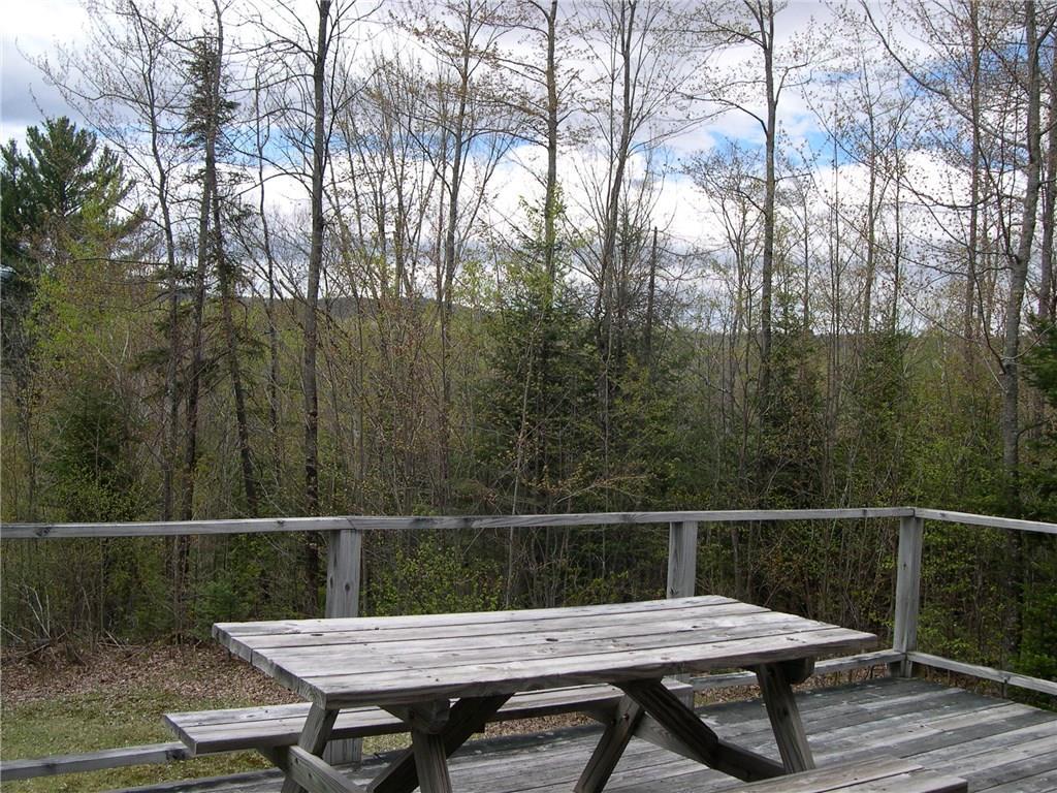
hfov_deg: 49.0
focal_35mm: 38
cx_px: 528
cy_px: 396
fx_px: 1160
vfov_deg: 37.7
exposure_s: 1/137
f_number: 7.6
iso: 100
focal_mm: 8
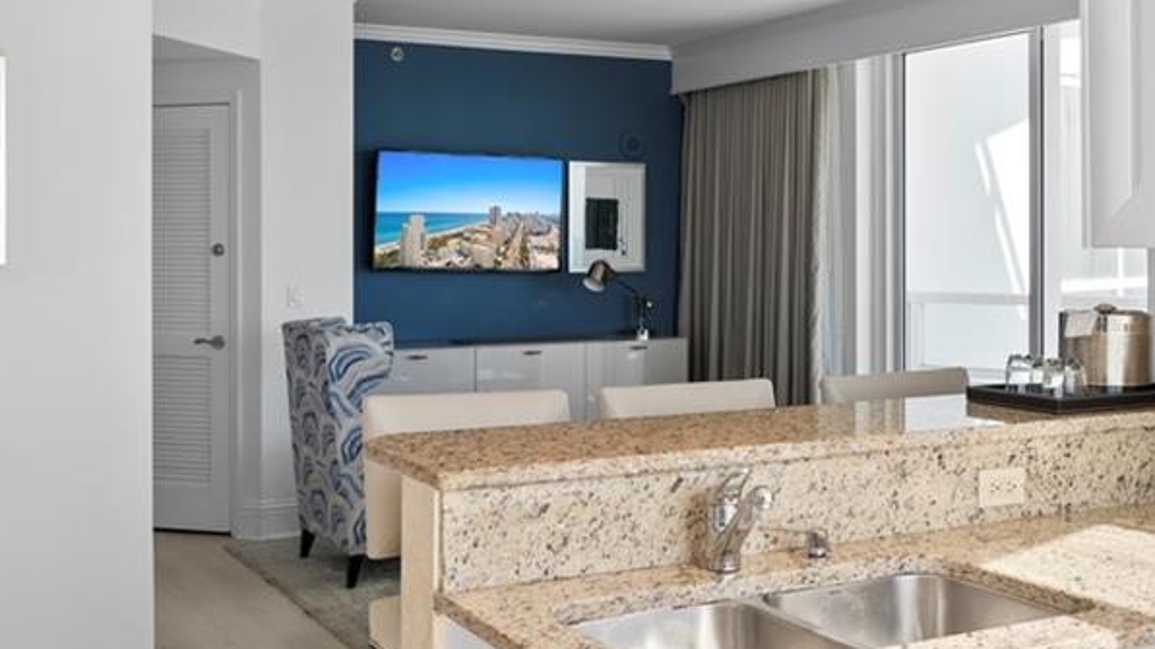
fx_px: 1378
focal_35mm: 45
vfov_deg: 26.4
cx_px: 601
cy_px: 236
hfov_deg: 45.5
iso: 125
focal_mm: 16
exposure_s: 1/25
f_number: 4.5
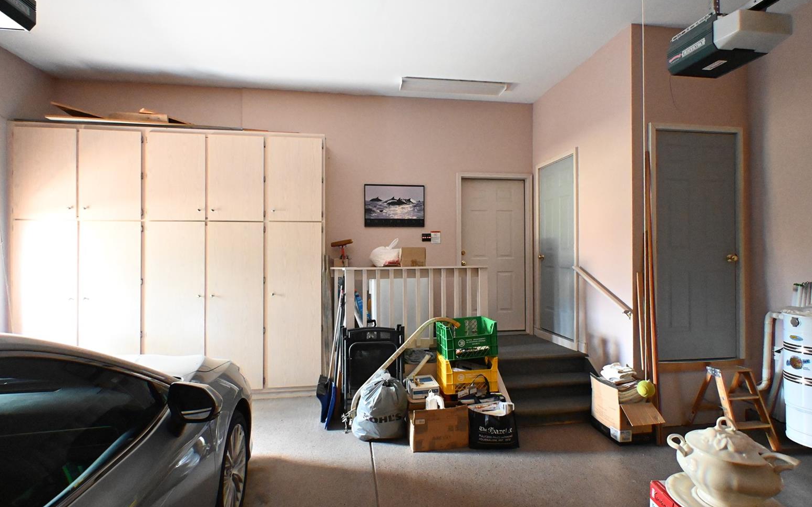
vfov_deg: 62.2
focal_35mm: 19
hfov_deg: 88.0
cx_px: 412
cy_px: 250
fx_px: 420
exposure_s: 1/60
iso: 11400
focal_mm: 12
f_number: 3.5
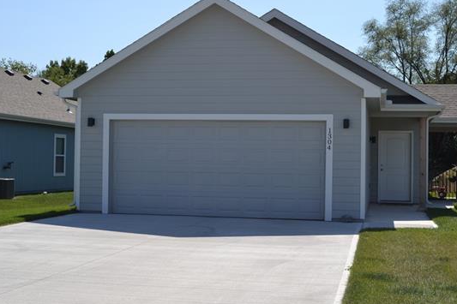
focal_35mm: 54
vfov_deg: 25.0
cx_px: 244
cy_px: 140
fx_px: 685
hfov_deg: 36.9
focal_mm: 30
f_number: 8
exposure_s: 1/250
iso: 100
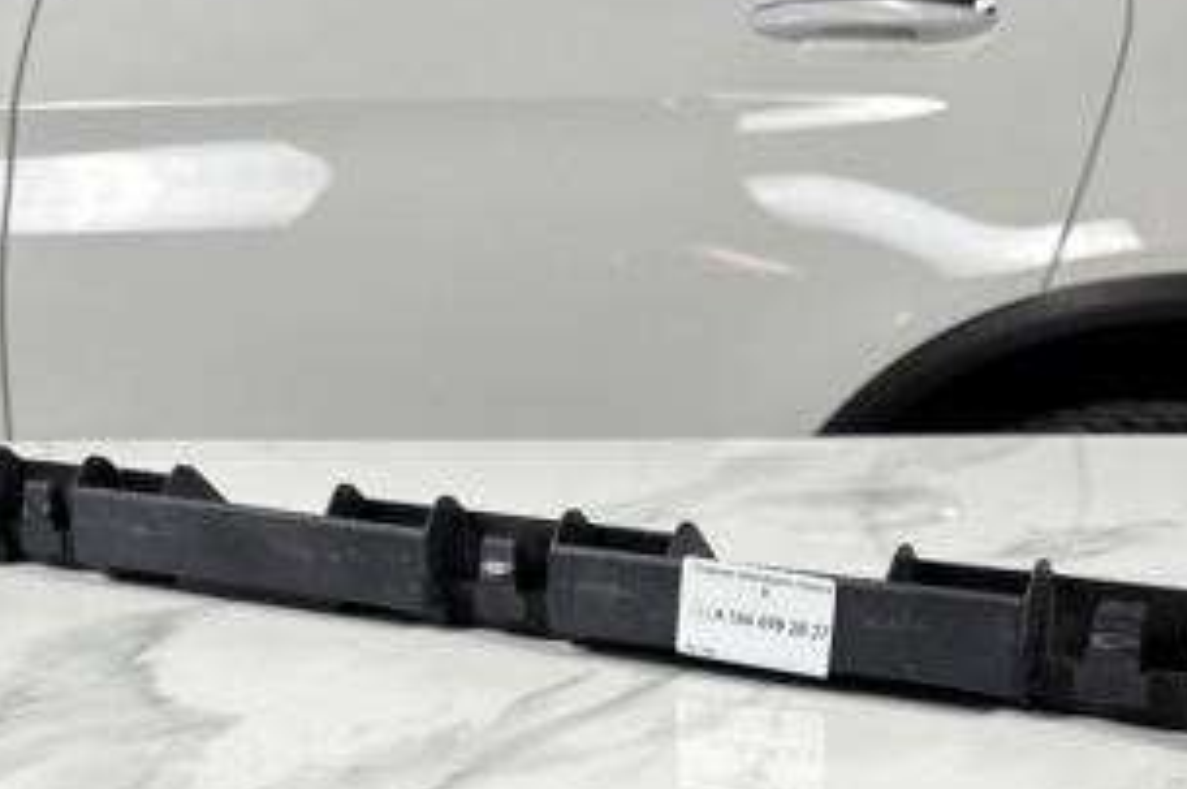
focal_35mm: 57
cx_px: 578
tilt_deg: -19.6
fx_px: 1877
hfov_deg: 35.1
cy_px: 812
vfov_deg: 22.7
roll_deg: +0.7
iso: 32
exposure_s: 1/104
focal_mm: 5.96
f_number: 1.6
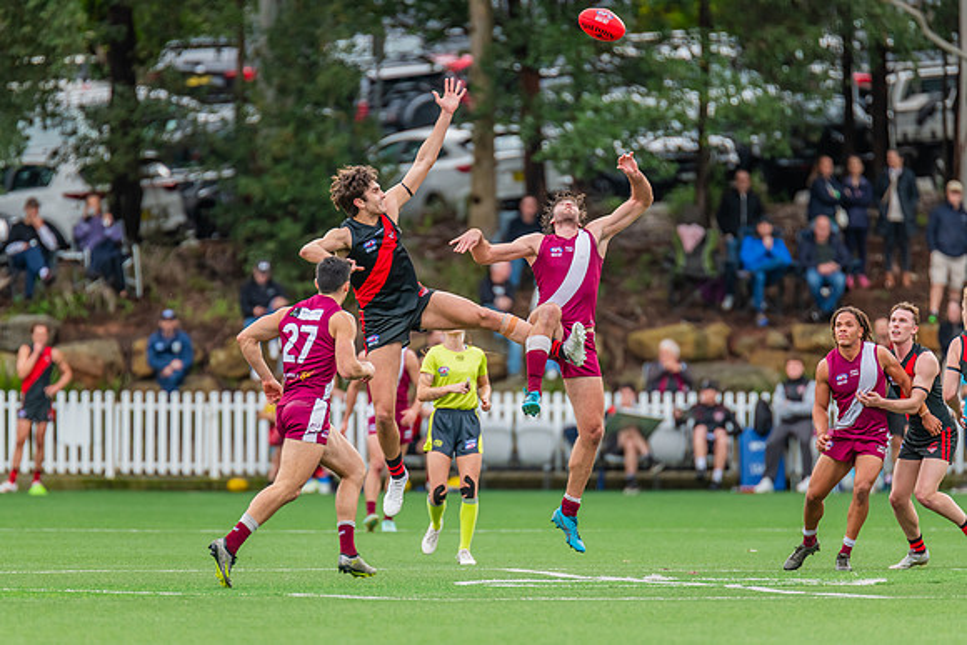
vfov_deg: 3.2
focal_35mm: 426
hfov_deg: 4.8
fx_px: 11450
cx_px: 476
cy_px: 327
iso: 800
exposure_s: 1/1250
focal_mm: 420
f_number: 4.5
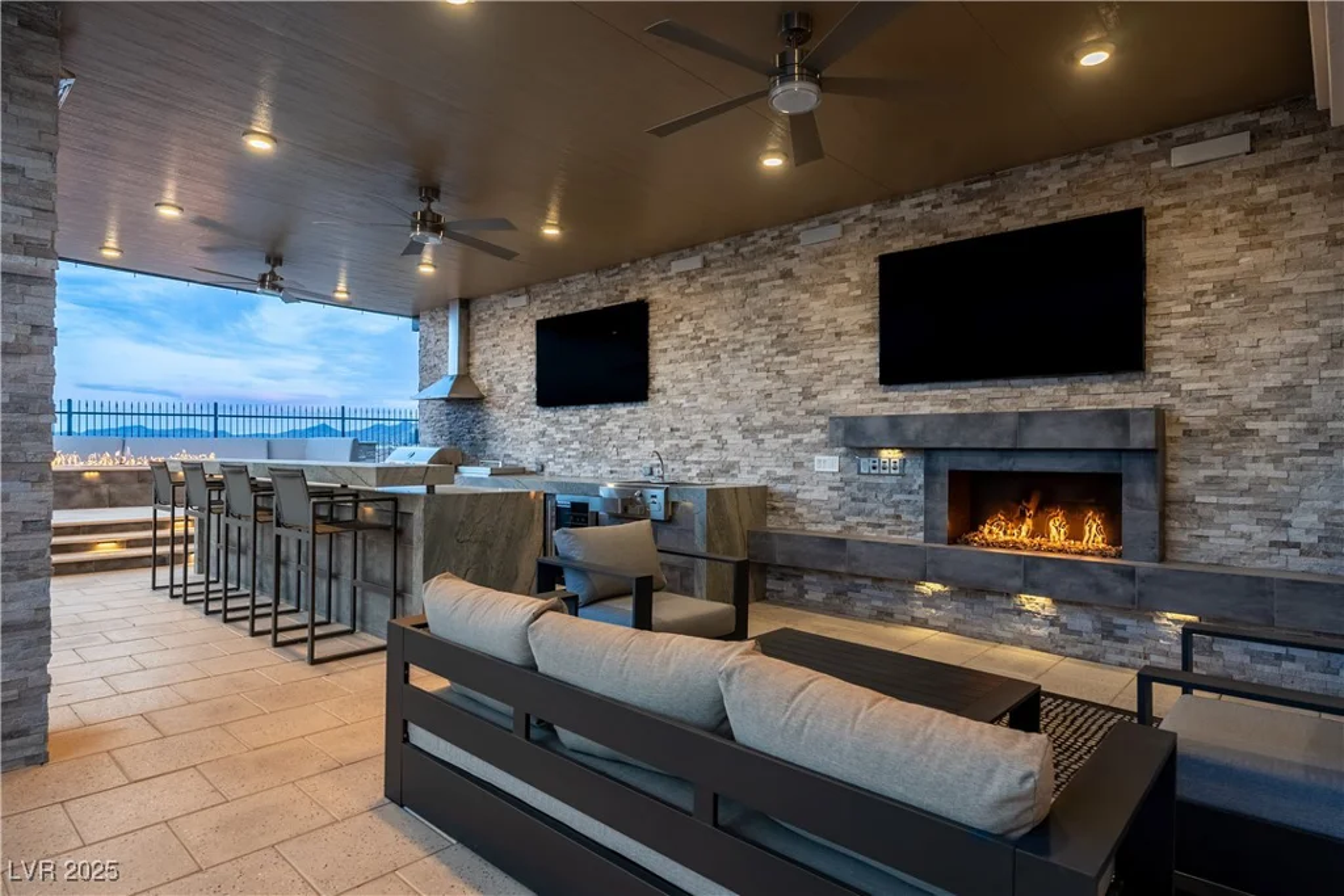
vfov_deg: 61.9
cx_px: 672
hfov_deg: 84.0
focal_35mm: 20
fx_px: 747
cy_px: 448
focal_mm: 20
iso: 250
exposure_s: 1/200
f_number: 7.1
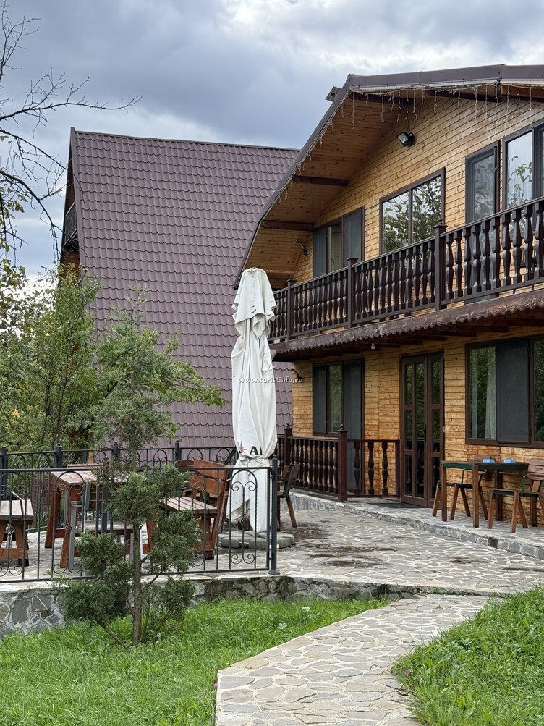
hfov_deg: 29.7
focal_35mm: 49
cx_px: 272
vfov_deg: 38.9
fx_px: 1027
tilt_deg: +3.4
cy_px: 361
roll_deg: -1.2
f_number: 1.78
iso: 80
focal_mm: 6.76
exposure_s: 1/928
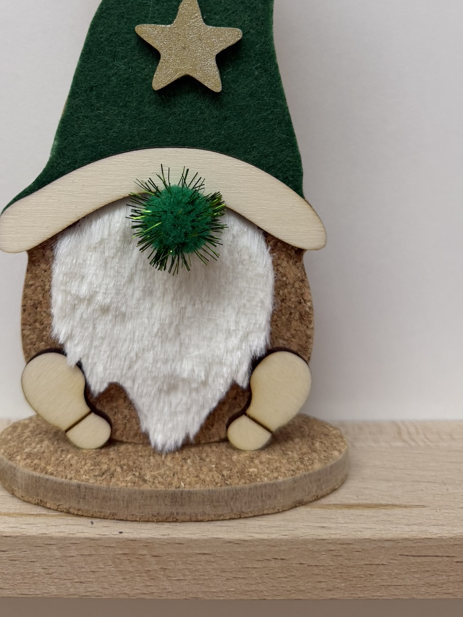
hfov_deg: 39.5
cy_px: 156
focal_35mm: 36
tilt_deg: -6.0
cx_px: 190
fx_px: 642
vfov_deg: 49.4
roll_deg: -0.1
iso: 125
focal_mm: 6.76
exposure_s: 1/50
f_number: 1.78
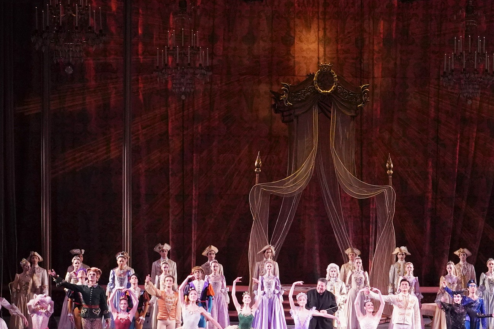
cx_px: 320
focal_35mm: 60
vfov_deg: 22.5
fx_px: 823
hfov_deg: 33.2
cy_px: 231
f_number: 10
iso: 4000
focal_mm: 39
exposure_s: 1/100
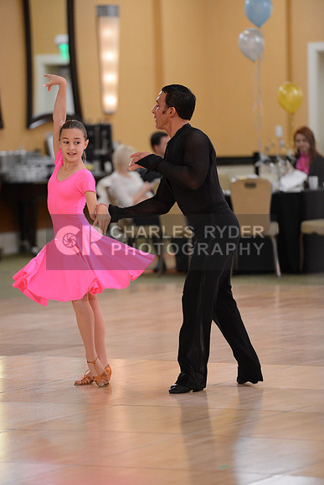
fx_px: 2698
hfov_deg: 6.9
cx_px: 162
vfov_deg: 10.3
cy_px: 242
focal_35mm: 200
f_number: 2.8
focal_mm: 200
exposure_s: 1/250
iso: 2500
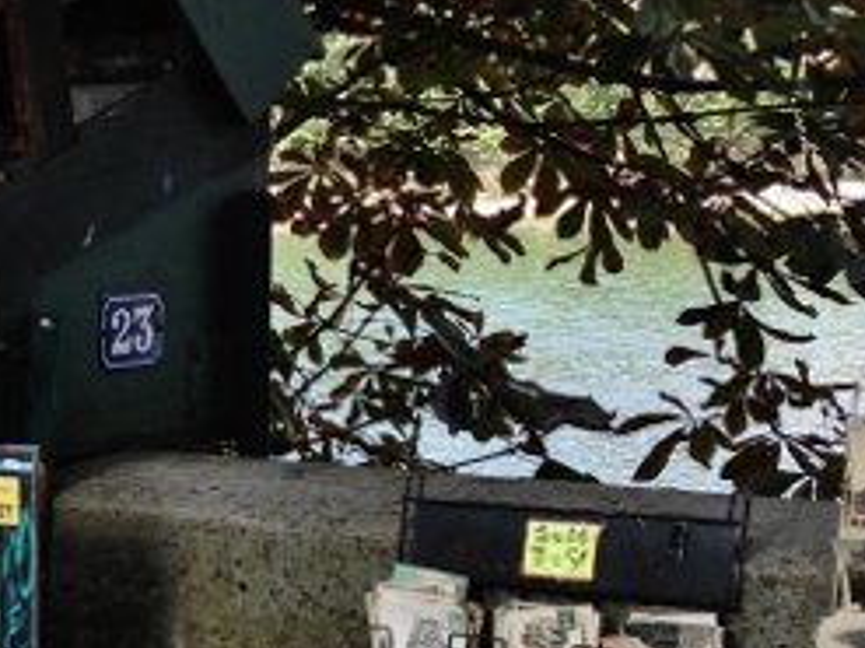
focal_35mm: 107
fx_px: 2672
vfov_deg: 13.8
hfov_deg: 16.7
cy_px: 480
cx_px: -420
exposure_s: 1/233
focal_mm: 4.13
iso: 50
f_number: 2.4
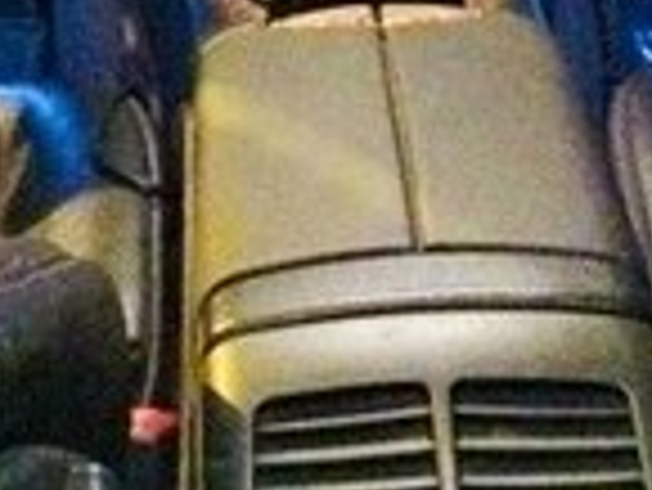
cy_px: -470
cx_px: 220
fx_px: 2488
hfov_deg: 14.9
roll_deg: +4.3
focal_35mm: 132
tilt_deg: -15.0
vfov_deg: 10.4
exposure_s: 1/17
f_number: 2.2
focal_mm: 4.15
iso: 640
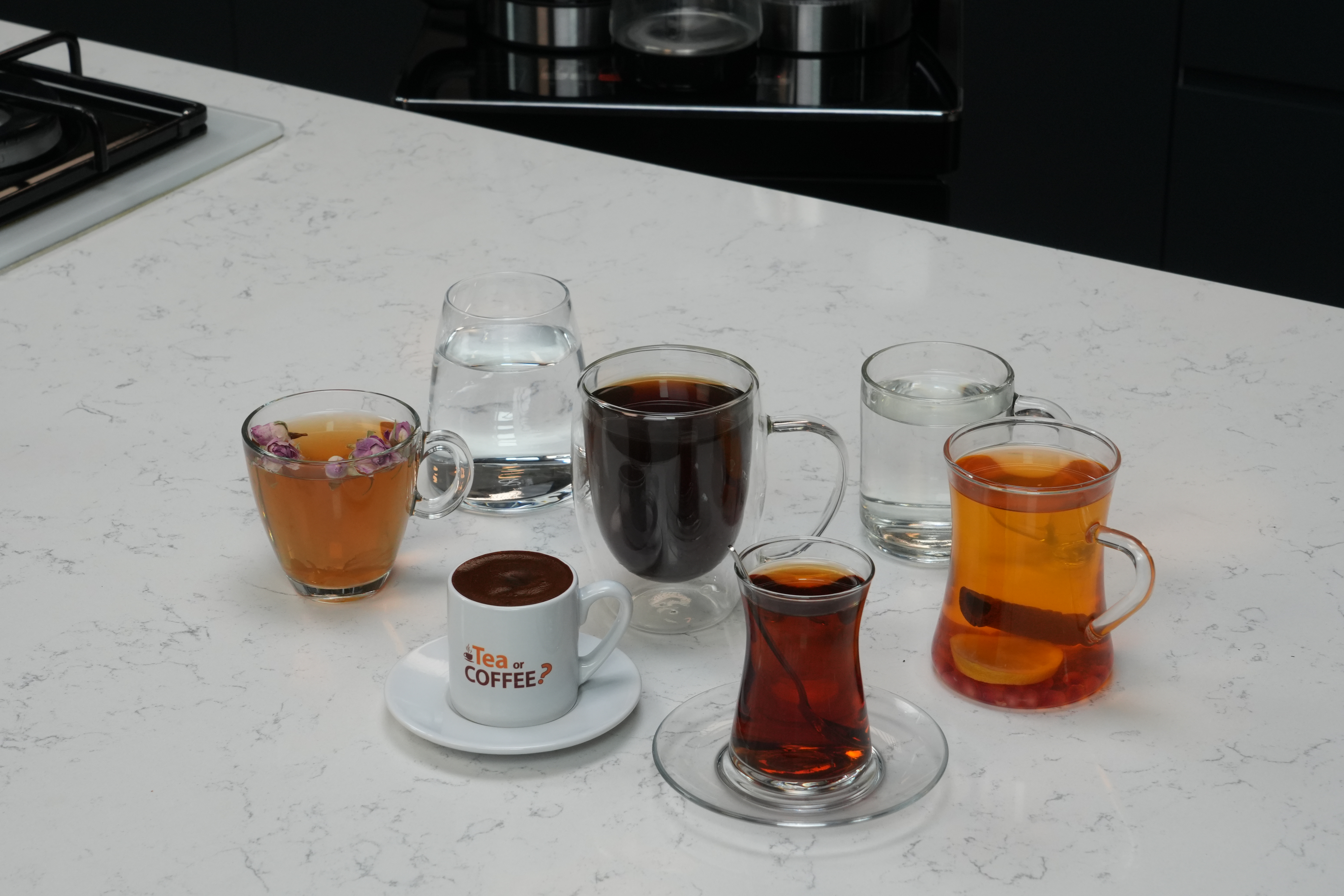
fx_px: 3472
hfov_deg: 21.9
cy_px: 448
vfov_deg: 14.7
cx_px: 672
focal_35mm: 93
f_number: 11
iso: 800
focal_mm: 62
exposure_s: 1/100
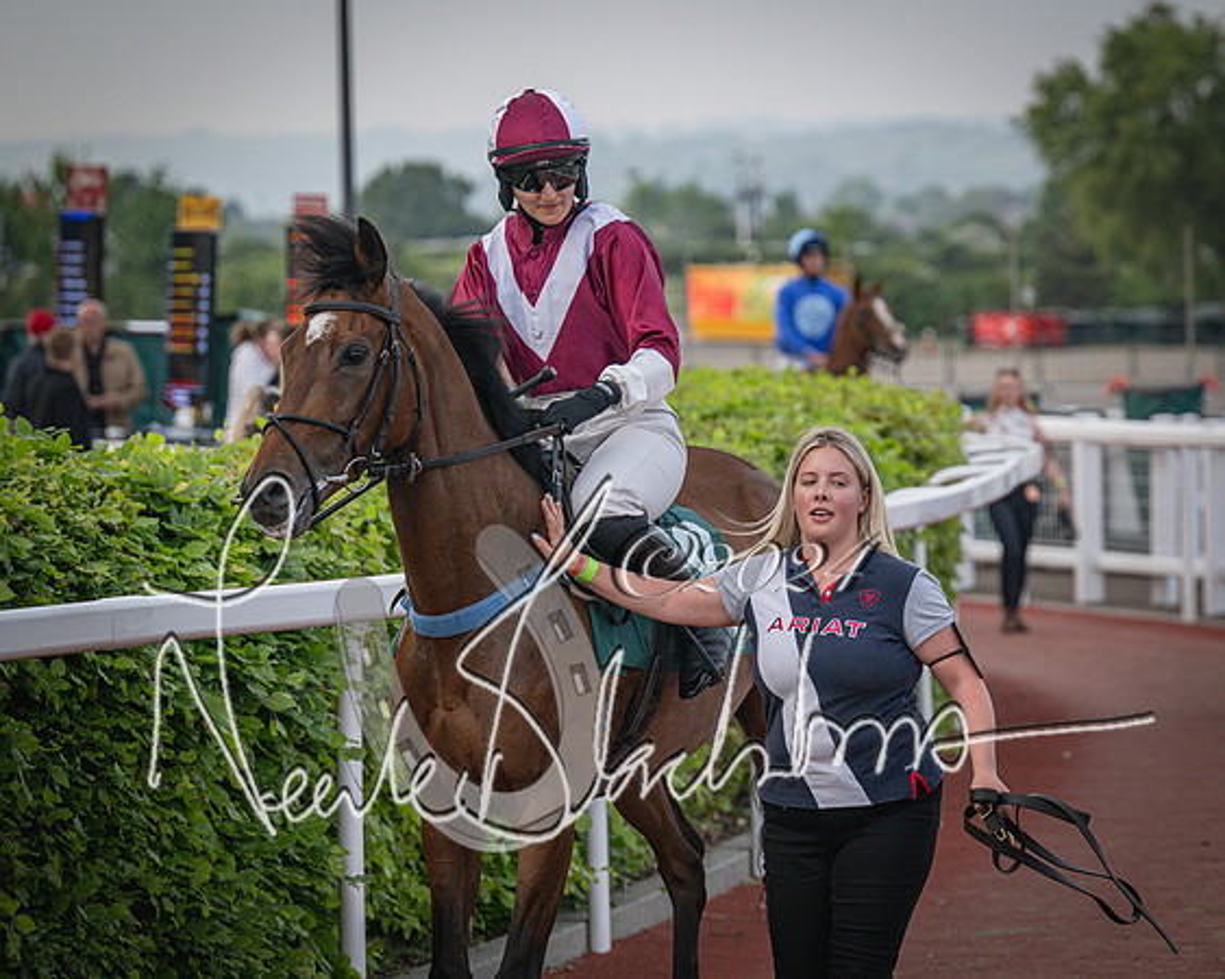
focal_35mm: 220
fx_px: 7977
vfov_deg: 7.0
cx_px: 756
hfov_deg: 8.8
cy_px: 496
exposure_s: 1/1000
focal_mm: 150
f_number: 4
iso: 400
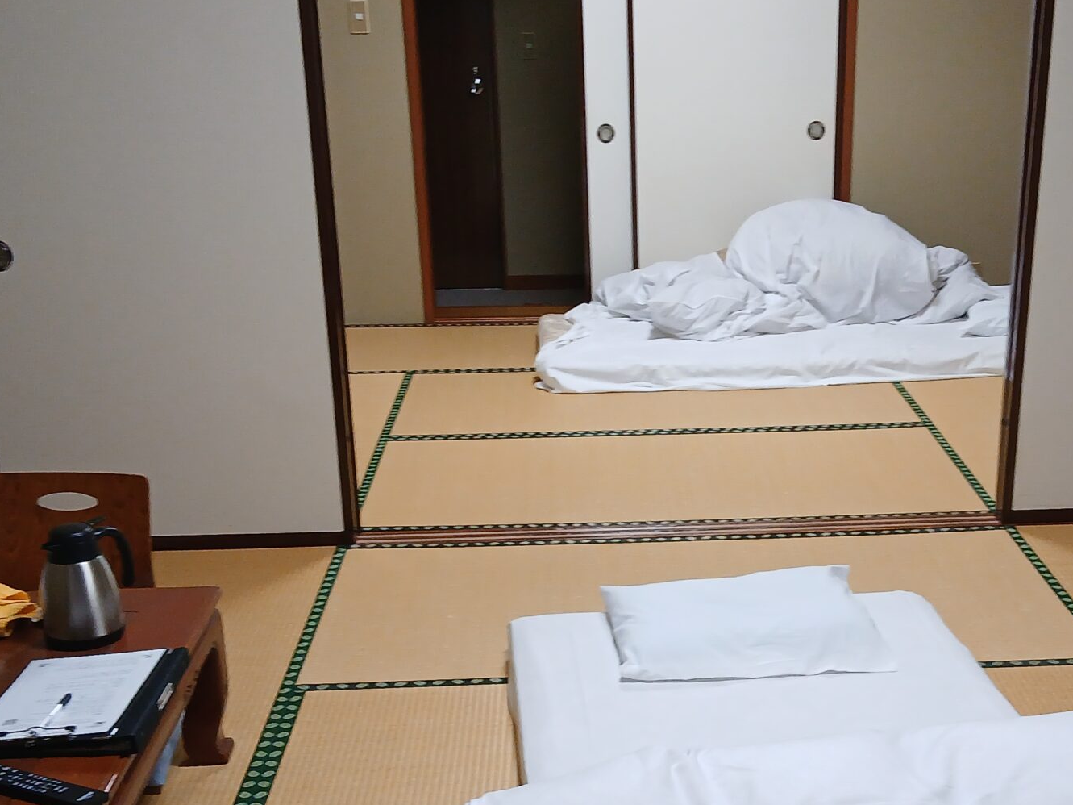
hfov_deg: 38.0
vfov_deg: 28.8
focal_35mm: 50
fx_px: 1550
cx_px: 666
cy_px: 577
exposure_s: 1/50
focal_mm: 3.86
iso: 200
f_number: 1.8
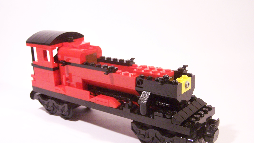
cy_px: 88
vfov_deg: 25.4
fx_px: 317
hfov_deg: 43.7
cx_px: 127
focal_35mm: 47
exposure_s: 1/30
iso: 400
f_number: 3.2
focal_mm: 7.1
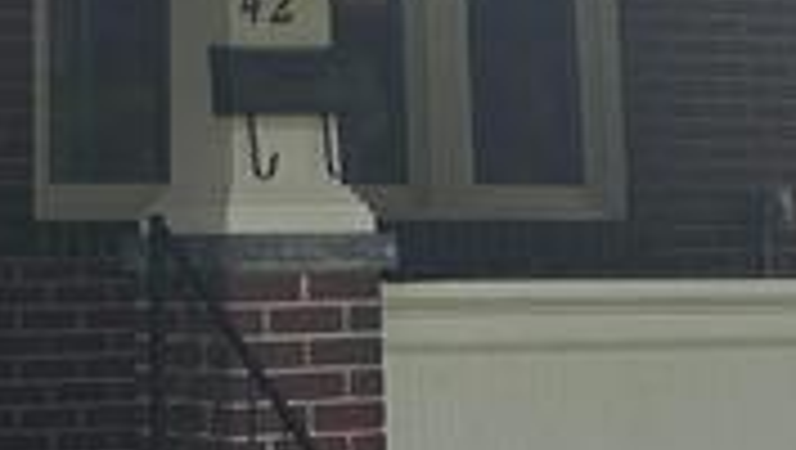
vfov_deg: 8.1
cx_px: 99
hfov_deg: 14.7
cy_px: -392
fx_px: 3064
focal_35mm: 145
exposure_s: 1/1488
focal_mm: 6.3
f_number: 1.7
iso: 12
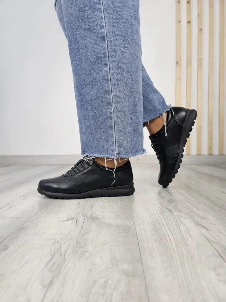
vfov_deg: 73.9
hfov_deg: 58.9
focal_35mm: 23
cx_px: 113
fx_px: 200
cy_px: 151
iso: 100
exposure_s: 1/100
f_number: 1.7
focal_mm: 6.3
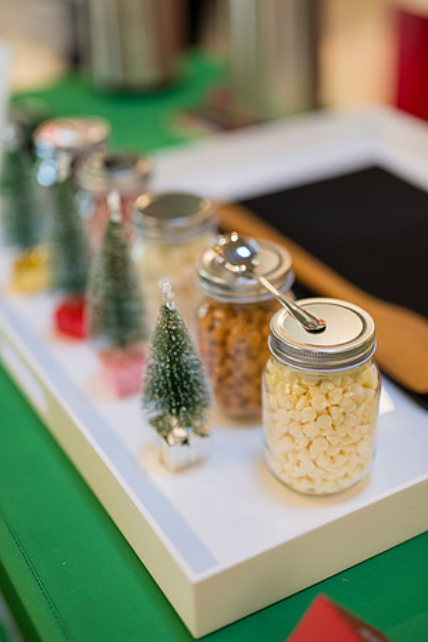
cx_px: 214
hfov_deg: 27.0
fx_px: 892
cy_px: 321
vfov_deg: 39.6
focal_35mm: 50
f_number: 1.2
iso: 800
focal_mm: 50
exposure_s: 1/320
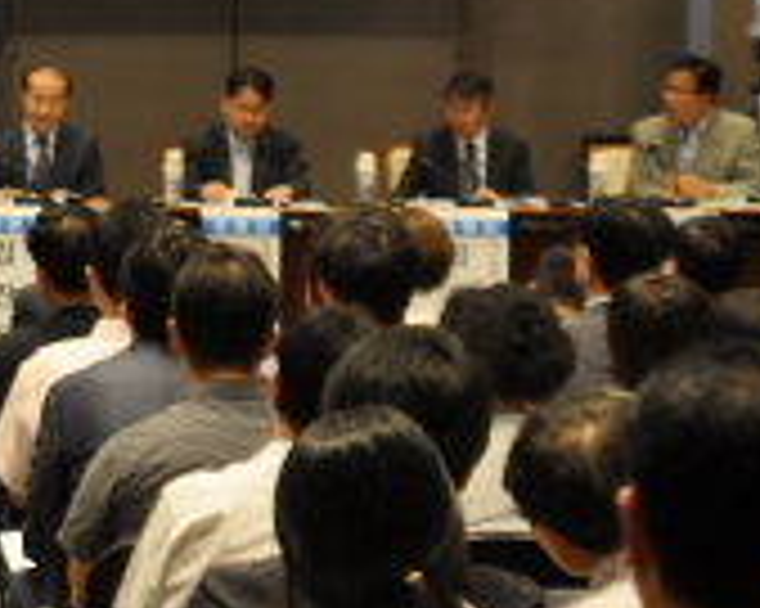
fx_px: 2706
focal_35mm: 120
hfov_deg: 15.3
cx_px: -211
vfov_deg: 12.8
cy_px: 392
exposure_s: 1/20
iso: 200
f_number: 2.8
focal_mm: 29
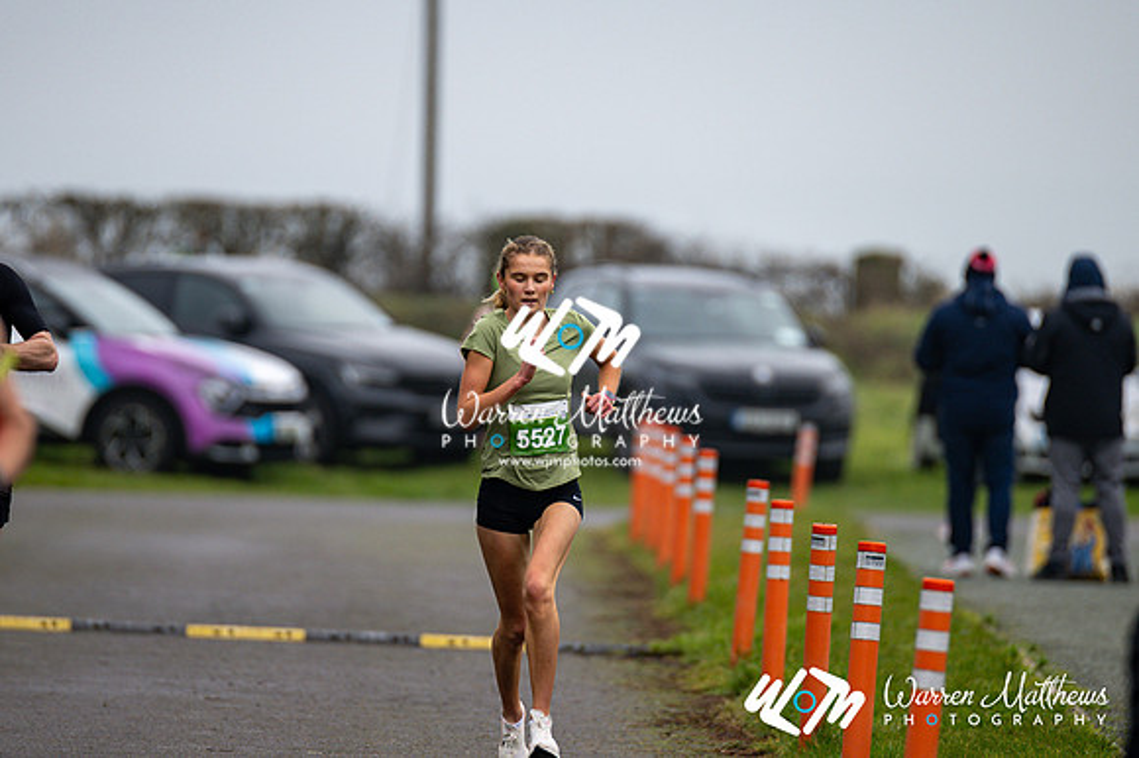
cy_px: 379
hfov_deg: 4.6
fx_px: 14229
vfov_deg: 3.1
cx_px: 570
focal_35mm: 450
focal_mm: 300
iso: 280
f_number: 2.8
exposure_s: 1/1600
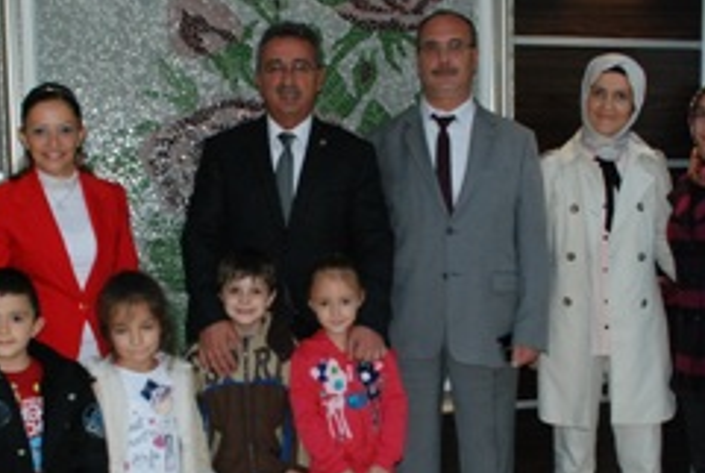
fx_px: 1099
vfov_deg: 24.1
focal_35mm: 56
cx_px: 338
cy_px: 338
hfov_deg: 35.6
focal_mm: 20
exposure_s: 1/60
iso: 1000
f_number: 5
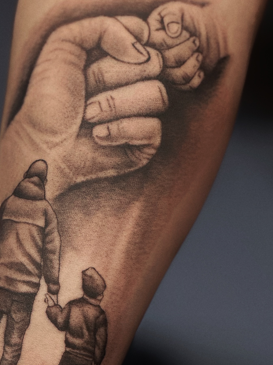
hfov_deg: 8.6
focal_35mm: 173
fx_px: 1819
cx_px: 47
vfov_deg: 11.4
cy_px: 182
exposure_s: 1/100
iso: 125
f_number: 2.8
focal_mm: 9
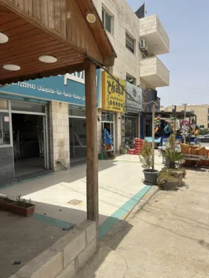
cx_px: 104
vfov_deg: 71.6
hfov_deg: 56.8
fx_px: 193
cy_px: 139
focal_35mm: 24
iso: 80
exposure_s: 1/7042
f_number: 1.78
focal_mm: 6.86
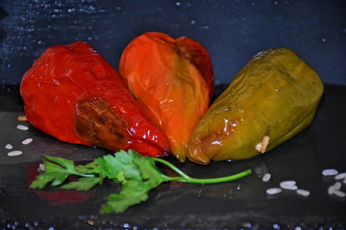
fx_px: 2018
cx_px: 173
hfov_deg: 9.8
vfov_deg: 6.5
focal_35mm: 210
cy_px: 115
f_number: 7.1
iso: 6400
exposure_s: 1/250
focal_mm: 140
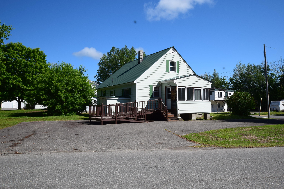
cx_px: 142
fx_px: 237
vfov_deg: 43.6
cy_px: 94
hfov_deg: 61.9
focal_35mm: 30
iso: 400
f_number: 10
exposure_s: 1/250
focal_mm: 20
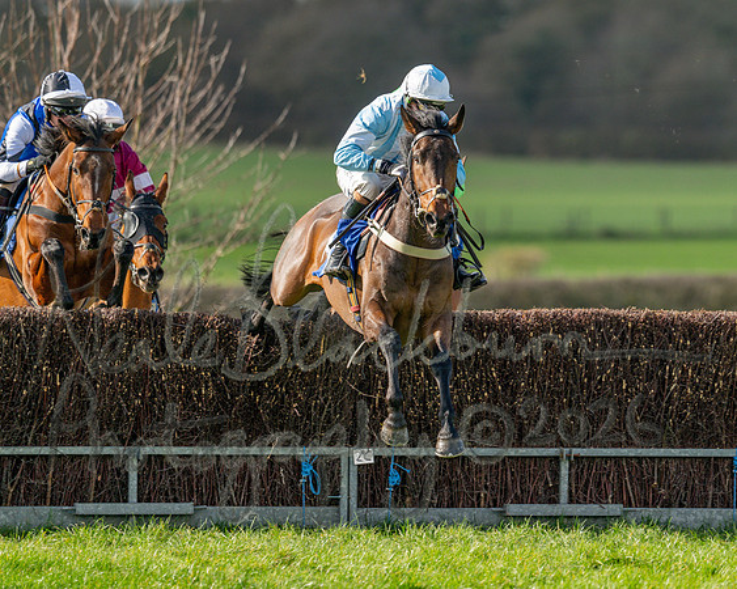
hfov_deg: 3.6
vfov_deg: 2.9
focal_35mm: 541
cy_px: 235
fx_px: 11801
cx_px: 510
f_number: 4.5
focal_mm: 400
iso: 400
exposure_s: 1/1250
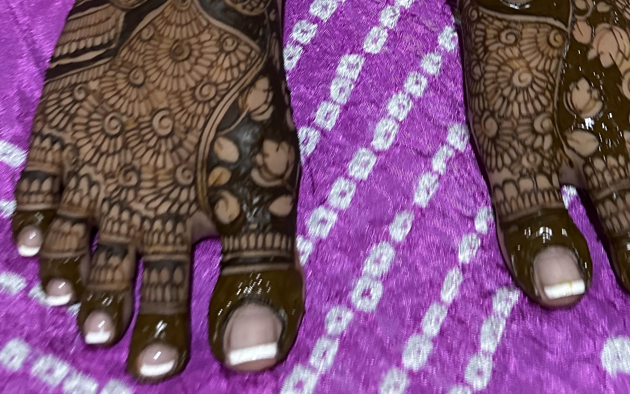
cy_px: -134
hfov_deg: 38.5
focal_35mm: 52
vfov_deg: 22.0
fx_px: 893
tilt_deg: -52.4
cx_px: 416
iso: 800
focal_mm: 6.86
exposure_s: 1/40
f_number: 1.78
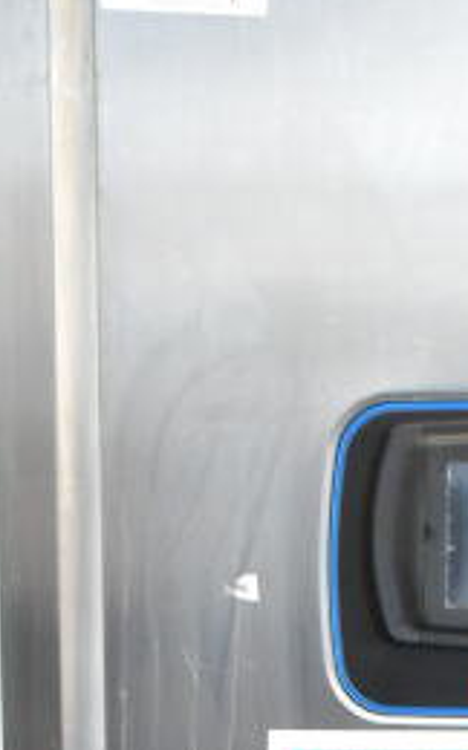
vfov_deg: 15.8
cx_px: 508
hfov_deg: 10.4
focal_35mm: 124
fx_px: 2532
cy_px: 1050
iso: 1600
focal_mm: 23
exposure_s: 1/60
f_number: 4
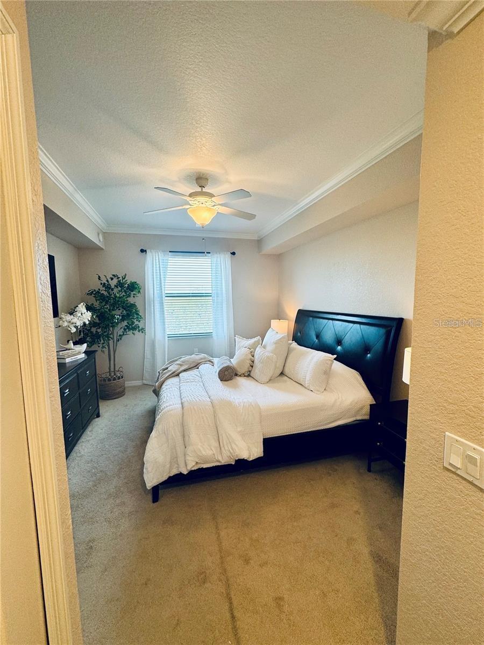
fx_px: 261
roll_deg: +0.7
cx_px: 242
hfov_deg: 85.7
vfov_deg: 102.1
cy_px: 322
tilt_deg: -5.3
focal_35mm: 14
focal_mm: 2.22
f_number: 2.2
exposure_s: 1/120
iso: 100
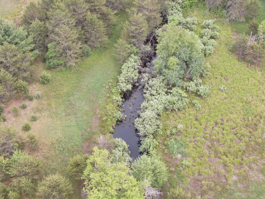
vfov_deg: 26.3
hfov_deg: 34.9
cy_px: 60
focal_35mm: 55
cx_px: 145
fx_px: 421
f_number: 3.2
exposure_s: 1/200
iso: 100
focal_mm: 5.69
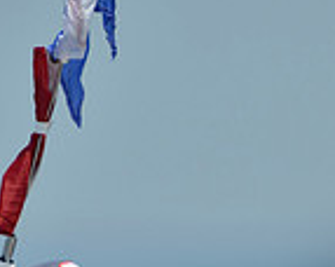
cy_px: 668
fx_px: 22674
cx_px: 294
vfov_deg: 0.7
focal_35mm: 2290
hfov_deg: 0.8
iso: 200
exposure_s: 1/2500
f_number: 5
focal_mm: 600
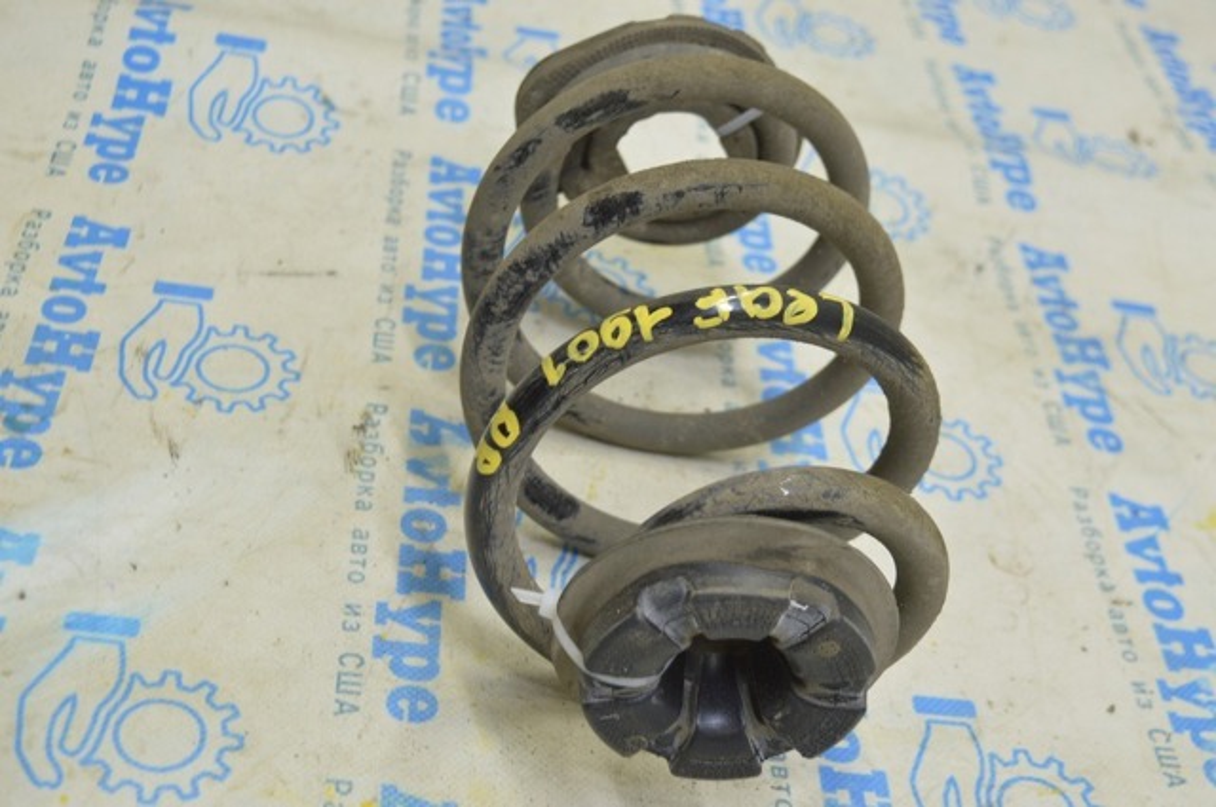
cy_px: 404
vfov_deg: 26.4
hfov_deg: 38.9
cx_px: 608
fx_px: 1720
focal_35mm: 51
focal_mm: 34
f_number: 5.6
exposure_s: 1/20
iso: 400
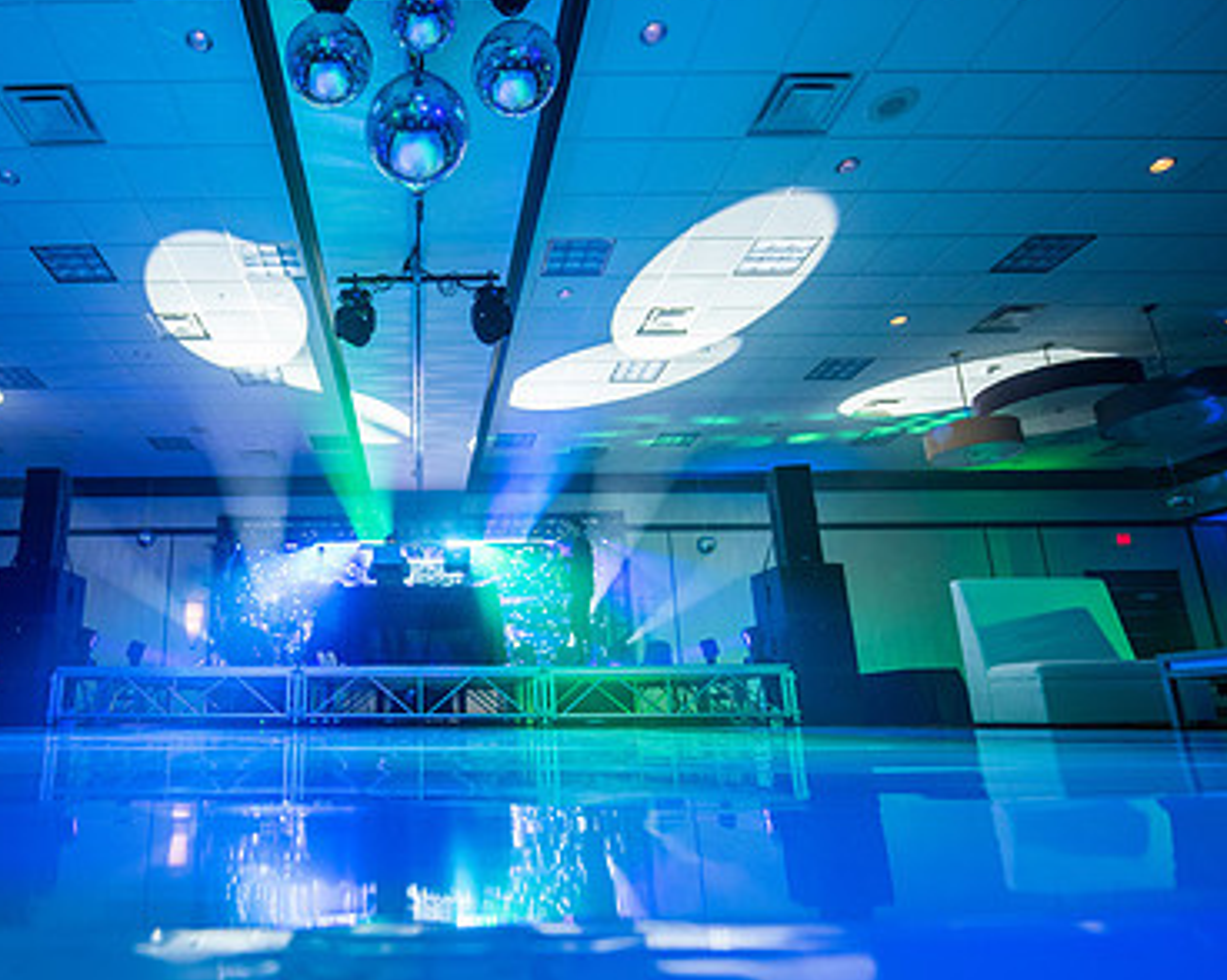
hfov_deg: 75.1
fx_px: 762
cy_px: 511
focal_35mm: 21
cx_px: 402
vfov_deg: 65.5
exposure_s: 1/200
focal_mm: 14
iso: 1000
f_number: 4
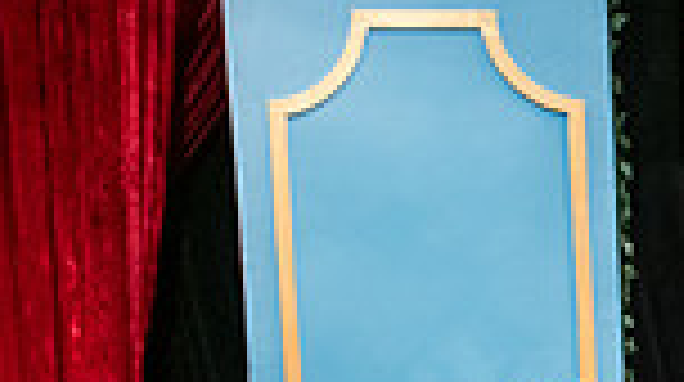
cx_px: 688
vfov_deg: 9.1
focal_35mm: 128
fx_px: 2318
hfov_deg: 16.4
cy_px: 667
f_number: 3.2
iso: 3200
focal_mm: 32
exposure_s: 1/200
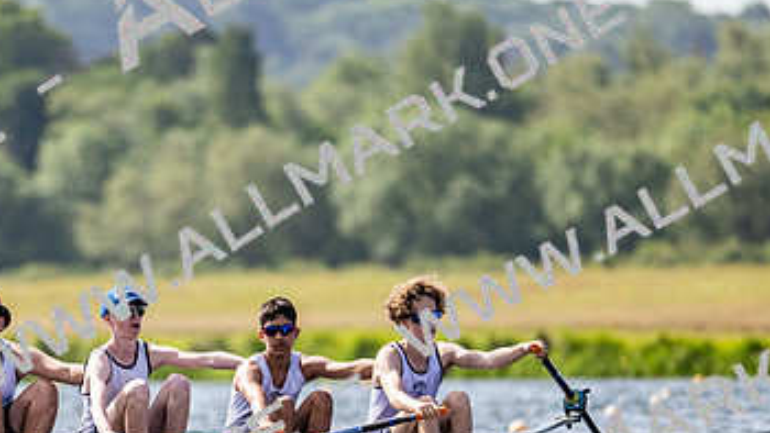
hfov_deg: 3.1
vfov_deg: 1.8
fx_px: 14172
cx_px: 235
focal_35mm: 694
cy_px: 395
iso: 250
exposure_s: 1/2500
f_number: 4.5
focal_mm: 400
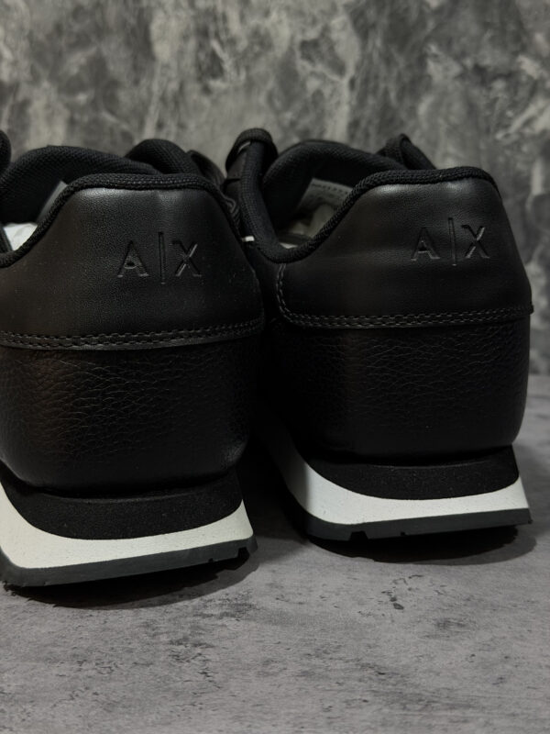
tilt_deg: -12.6
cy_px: 367
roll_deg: -0.9
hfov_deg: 30.3
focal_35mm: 48
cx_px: 275
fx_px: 1017
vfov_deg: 39.7
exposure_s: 1/40
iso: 400
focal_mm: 6.76
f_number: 1.78
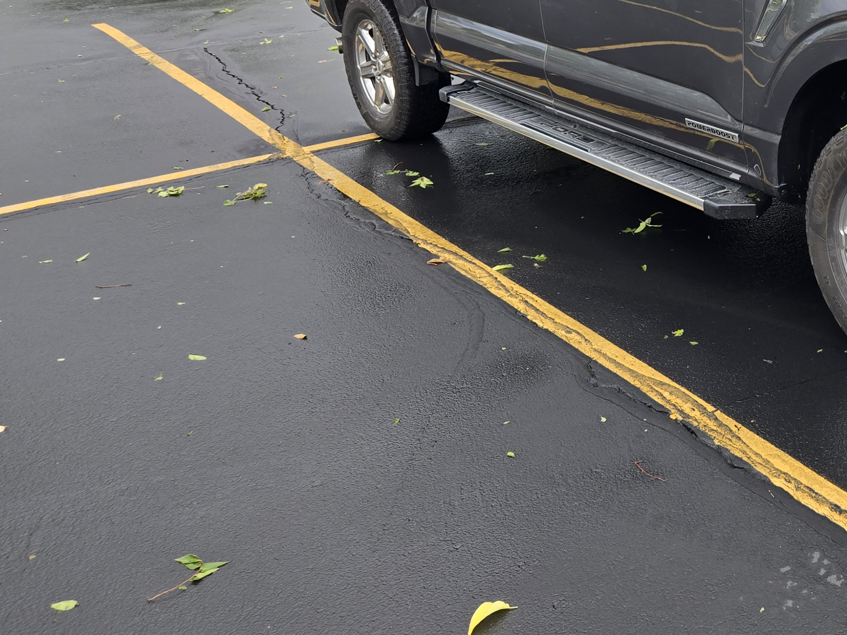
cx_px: 803
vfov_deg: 30.1
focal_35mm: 47
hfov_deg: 37.1
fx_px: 1150
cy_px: 116
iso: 25
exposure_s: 1/180
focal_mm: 5.4
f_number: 1.8
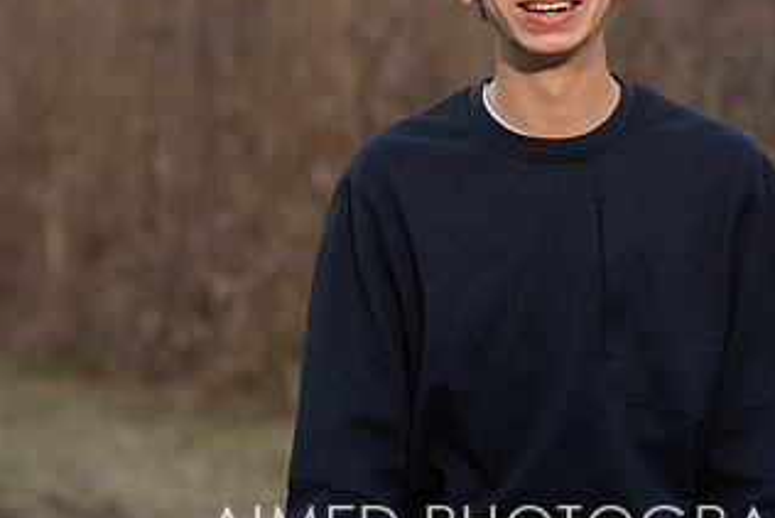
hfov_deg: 8.1
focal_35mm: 254
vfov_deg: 5.4
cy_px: 69
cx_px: 597
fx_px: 5470
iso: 1000
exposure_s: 1/250
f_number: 5
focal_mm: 130
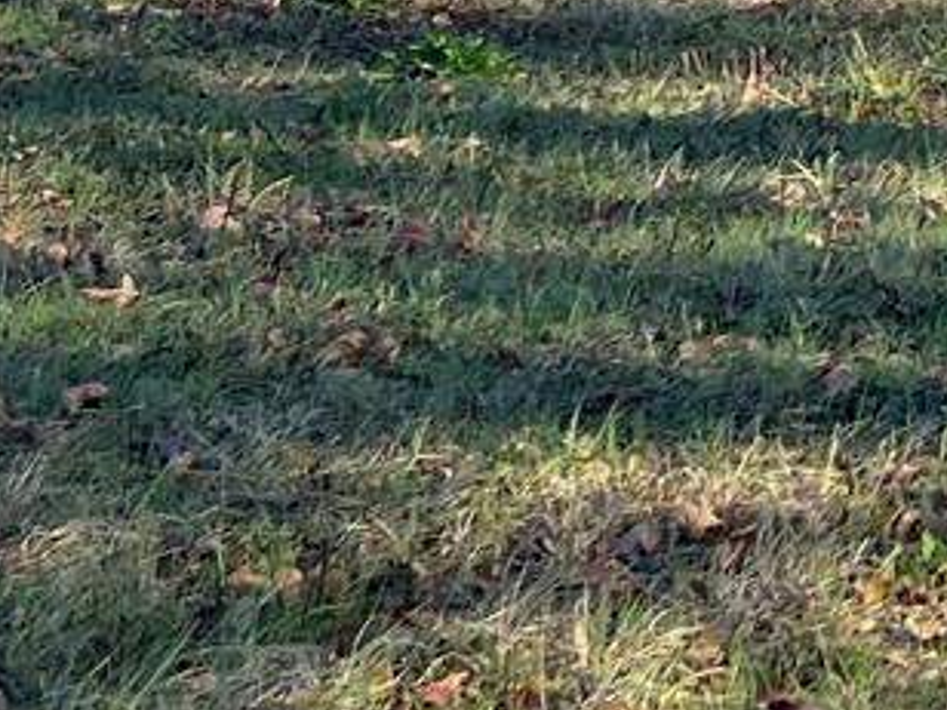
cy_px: -596
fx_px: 4651
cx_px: 2035
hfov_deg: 10.5
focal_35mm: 170
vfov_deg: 8.4
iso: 50
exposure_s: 1/1669
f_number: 1.5
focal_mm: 5.7
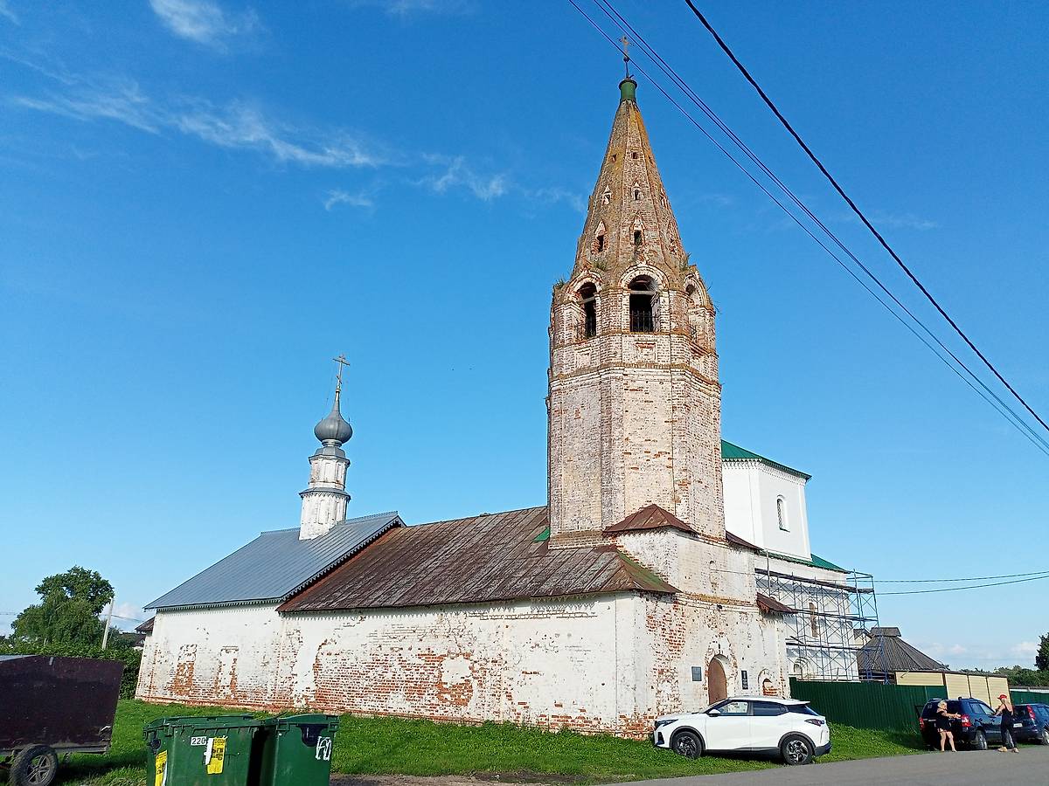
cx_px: 524
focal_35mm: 28
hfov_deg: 63.4
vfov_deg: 49.7
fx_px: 849
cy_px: 393
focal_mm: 4.69
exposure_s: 1/2227
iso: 112
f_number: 1.8
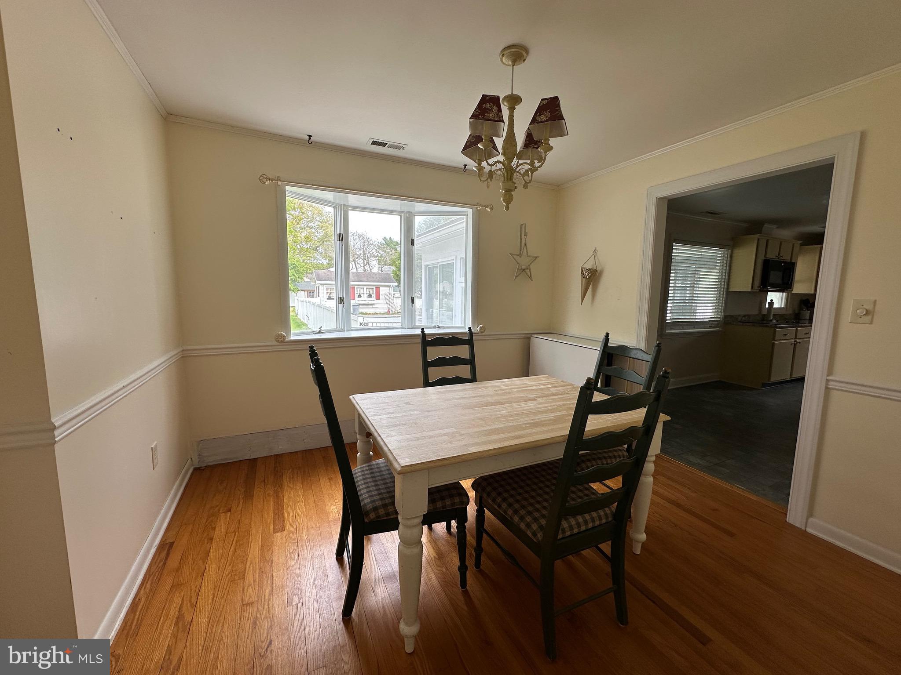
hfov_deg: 102.1
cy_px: 338
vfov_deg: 85.7
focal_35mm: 14
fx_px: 364
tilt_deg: -7.0
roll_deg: -0.9
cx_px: 450
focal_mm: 2.22
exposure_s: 1/99
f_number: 2.2
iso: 40
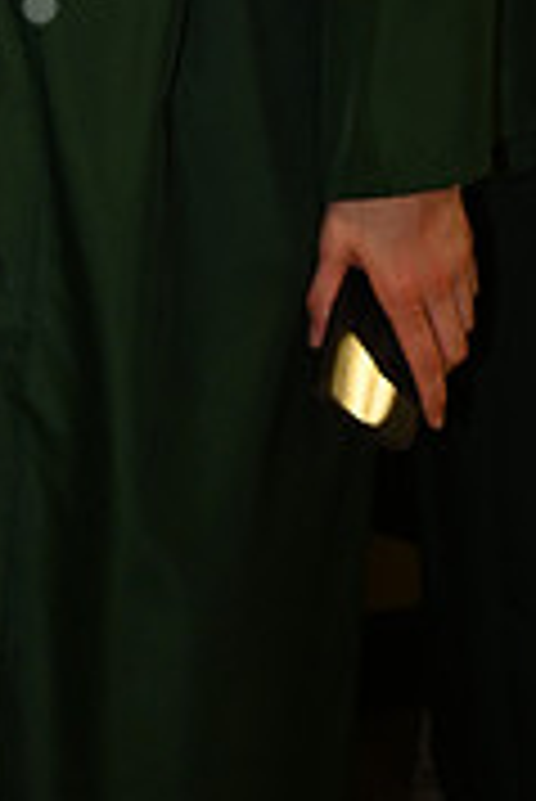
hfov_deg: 11.4
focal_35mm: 117
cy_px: -472
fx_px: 2608
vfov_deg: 15.8
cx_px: -198
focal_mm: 36
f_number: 5.6
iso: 1600
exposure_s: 1/60
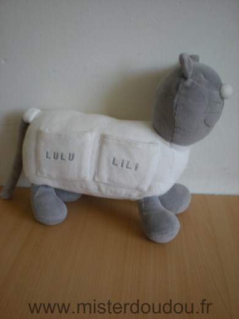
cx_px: 120
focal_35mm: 38
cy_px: 160
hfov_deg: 37.7
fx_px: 350
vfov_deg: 49.0
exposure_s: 1/29.3
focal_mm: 6.3
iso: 64
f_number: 3.1
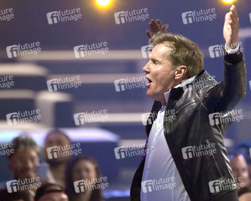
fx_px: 4222
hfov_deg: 3.4
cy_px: 100
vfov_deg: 2.7
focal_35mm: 568
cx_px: 141
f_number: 5.6
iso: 10000
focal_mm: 500
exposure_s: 1/500
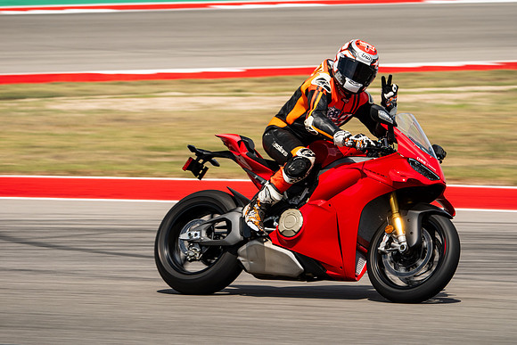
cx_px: 258
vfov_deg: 4.6
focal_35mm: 300
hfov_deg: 6.9
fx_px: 4309
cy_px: 172
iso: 160
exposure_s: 1/250
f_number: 9
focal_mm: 200
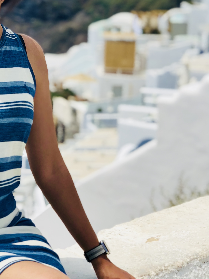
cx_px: 103
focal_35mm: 125
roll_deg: -2.5
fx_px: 1006
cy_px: 69
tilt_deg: -7.6
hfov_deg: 11.9
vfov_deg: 15.7
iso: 16
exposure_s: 1/1548
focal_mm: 6
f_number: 2.4
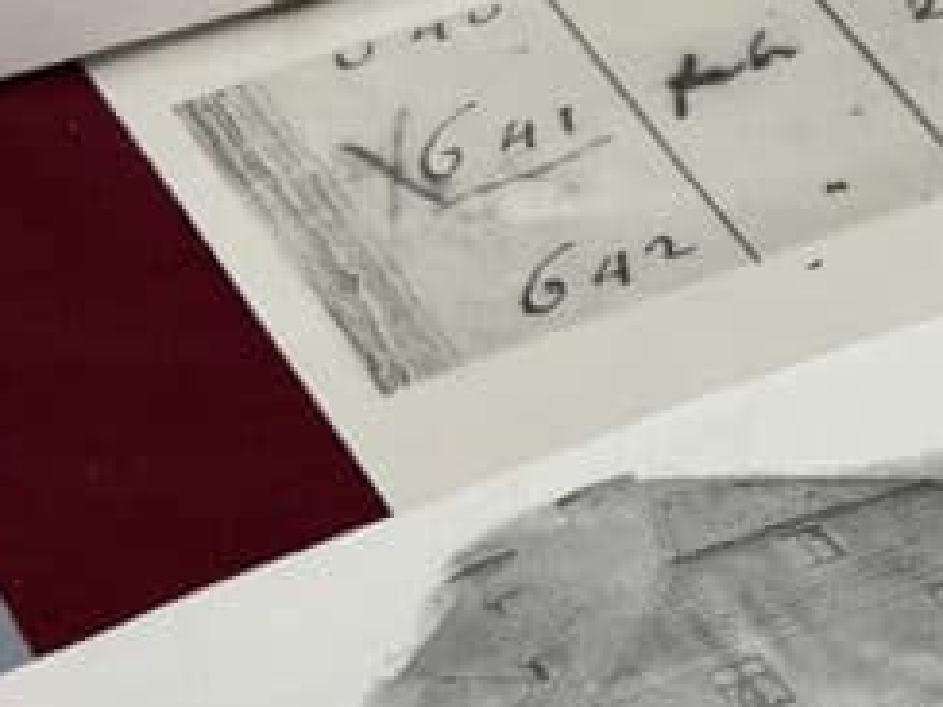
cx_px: 1631
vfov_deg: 13.5
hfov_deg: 15.7
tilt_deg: -43.0
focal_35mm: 109
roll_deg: -3.4
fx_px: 2969
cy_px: 610
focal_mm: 5.7
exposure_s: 1/100
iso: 50
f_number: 1.5
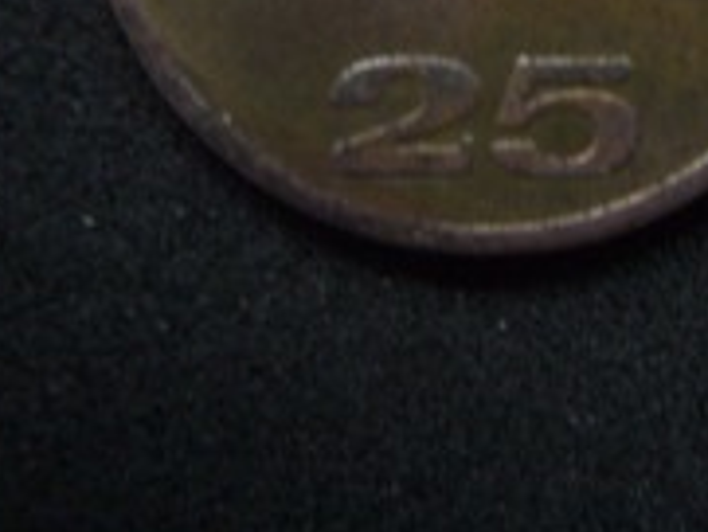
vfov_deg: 16.8
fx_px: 1719
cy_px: -113
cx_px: 505
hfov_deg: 23.1
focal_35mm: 84
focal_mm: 5.7
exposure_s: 1/8
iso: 160
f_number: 2.9
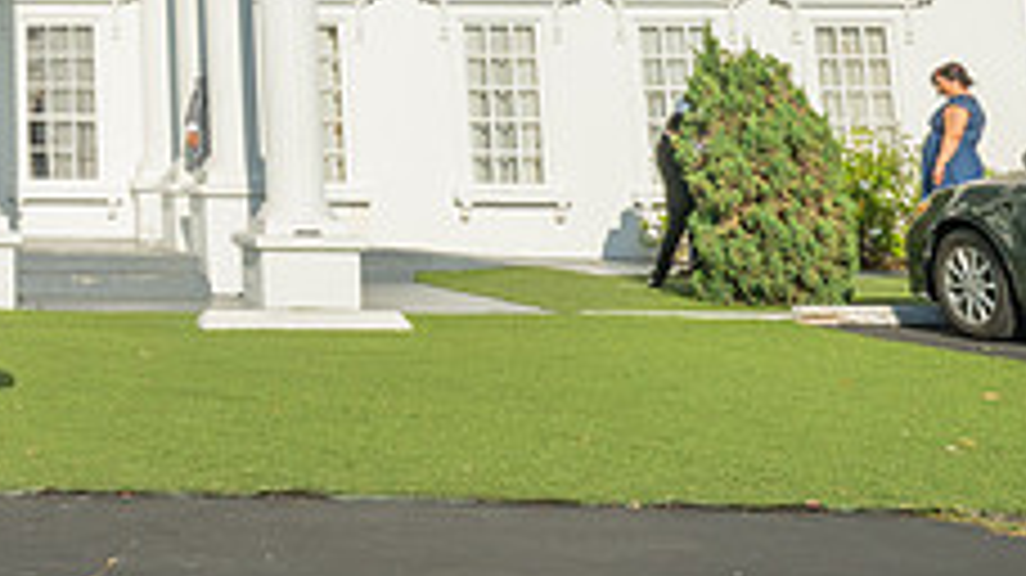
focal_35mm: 64
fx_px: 1740
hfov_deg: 28.1
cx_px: -243
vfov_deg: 17.7
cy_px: -155
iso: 200
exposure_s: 1/200
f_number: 16
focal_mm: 24
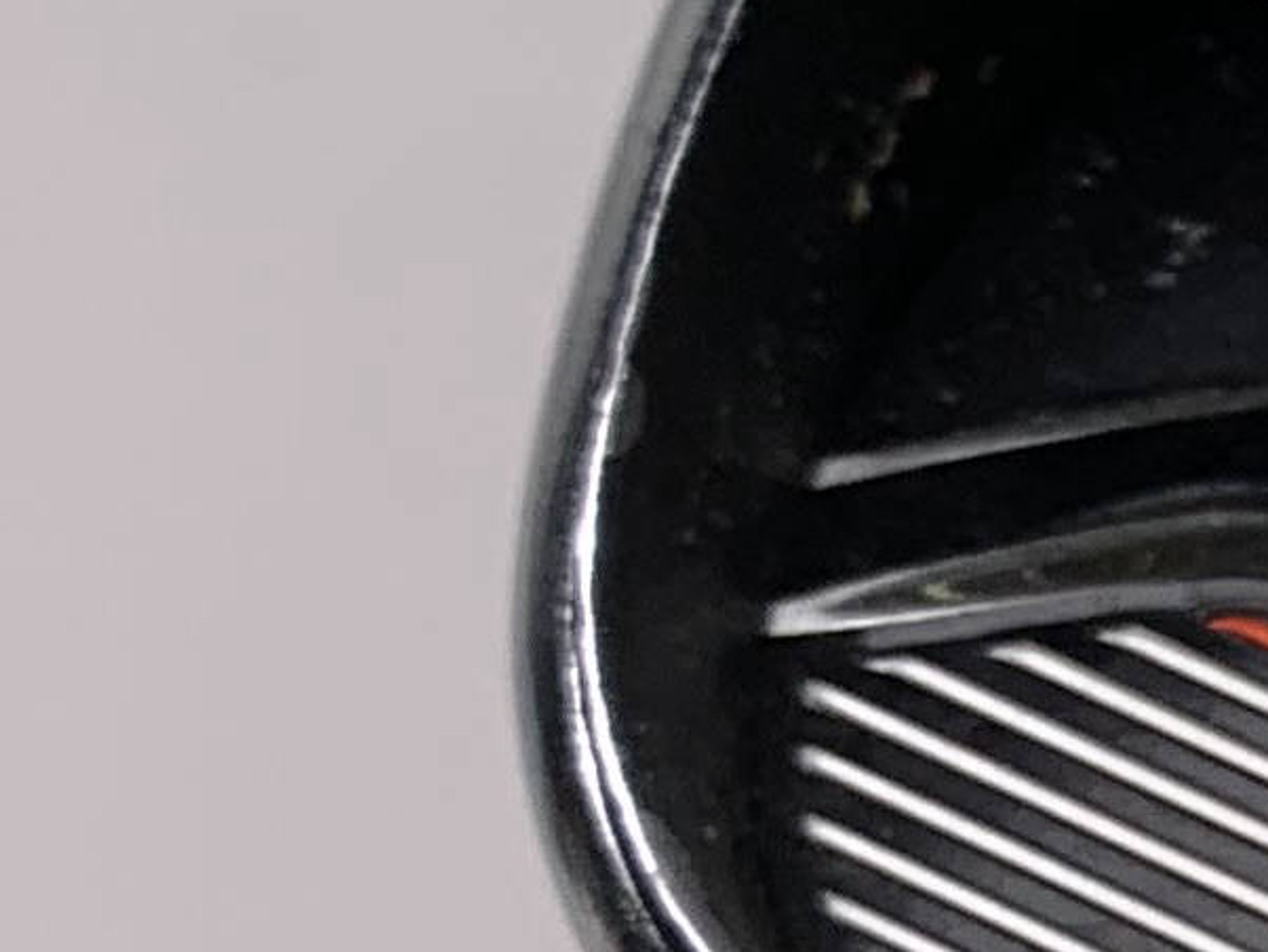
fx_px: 6376
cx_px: 3100
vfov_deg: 8.3
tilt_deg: -53.4
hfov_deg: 9.9
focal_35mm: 174
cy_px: 1527
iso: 25
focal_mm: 4.25
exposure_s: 1/288
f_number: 1.8
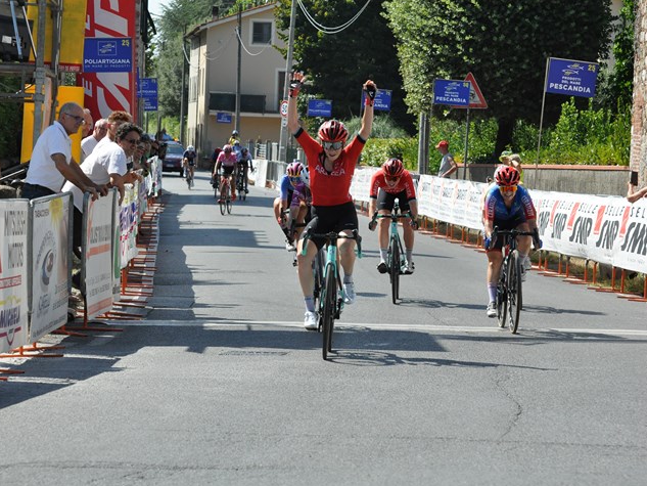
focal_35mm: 167
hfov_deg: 11.8
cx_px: 286
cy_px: 244
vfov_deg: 8.9
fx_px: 3122
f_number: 9
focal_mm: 102
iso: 1000
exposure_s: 1/2000
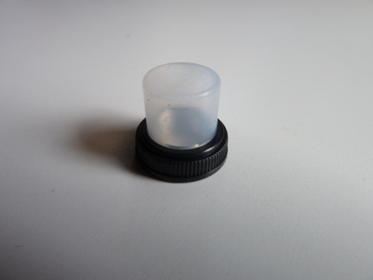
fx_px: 269
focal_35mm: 25
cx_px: 186
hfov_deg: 69.4
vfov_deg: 54.9
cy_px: 140
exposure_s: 1/100
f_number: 3.5
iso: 80
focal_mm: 4.1
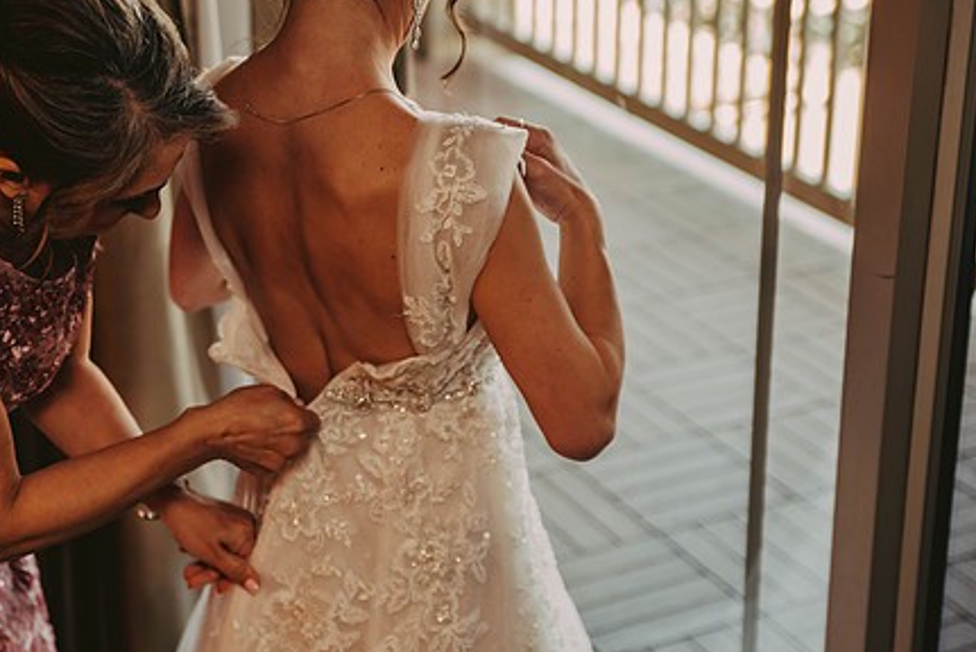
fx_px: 2007
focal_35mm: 74
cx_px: 356
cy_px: 352
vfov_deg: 18.4
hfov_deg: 27.2
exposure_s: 1/125
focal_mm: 55
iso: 400
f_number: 2.8
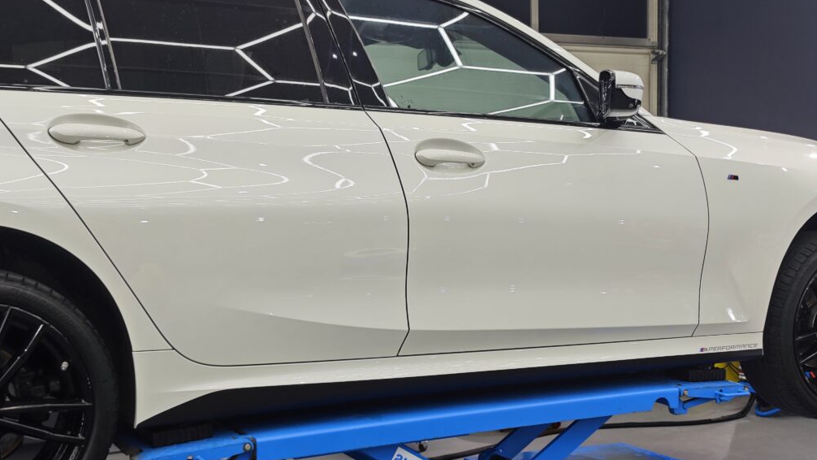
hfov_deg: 40.6
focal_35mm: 51
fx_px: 1105
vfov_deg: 23.5
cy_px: 267
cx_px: 404
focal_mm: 8.7
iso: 50
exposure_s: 1/100
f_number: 1.9
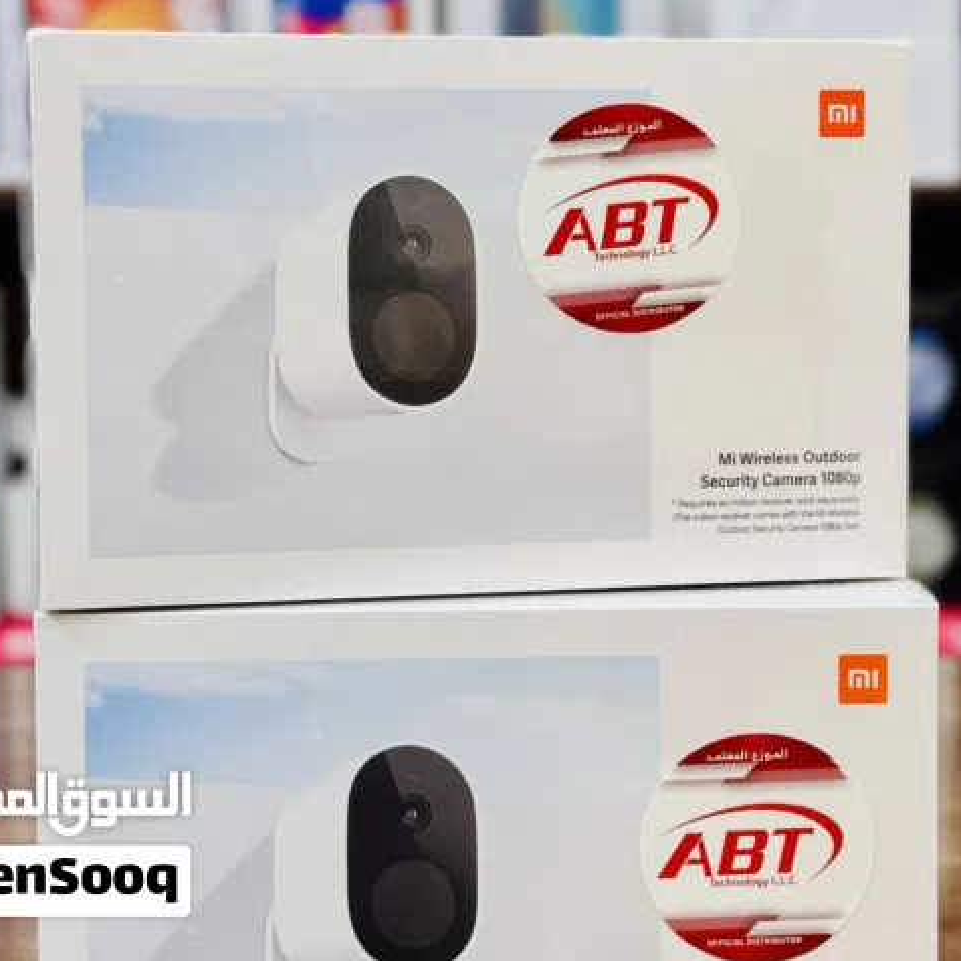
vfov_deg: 30.0
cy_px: 480
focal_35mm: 57
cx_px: 495
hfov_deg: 30.0
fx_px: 1790
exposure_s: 1/100
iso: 64
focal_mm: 6.76
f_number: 1.78
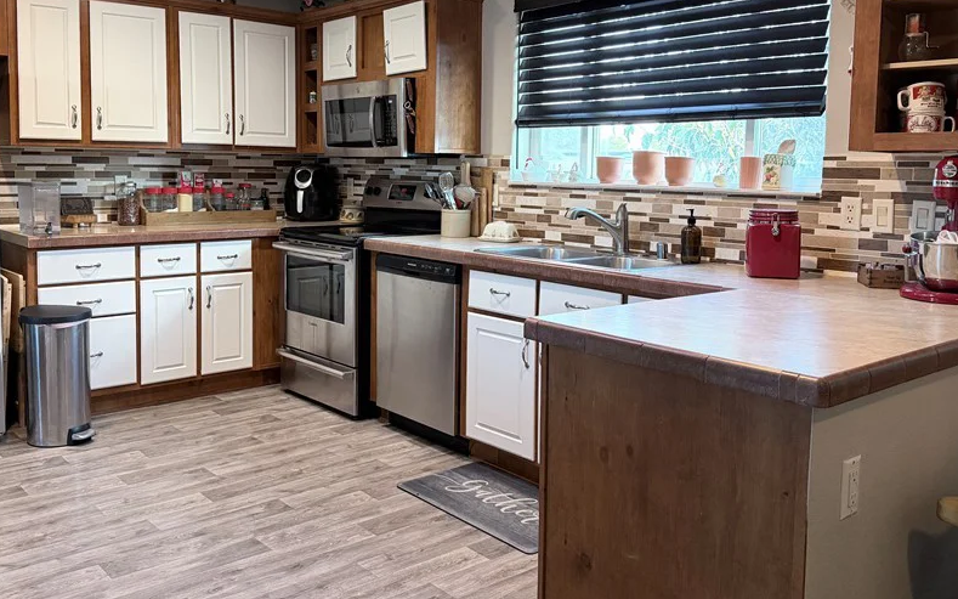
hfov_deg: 58.0
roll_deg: -1.2
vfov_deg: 38.1
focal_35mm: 33
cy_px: 221
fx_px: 862
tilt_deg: -4.7
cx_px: 431
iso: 400
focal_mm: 6.76
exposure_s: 1/120
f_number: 1.78
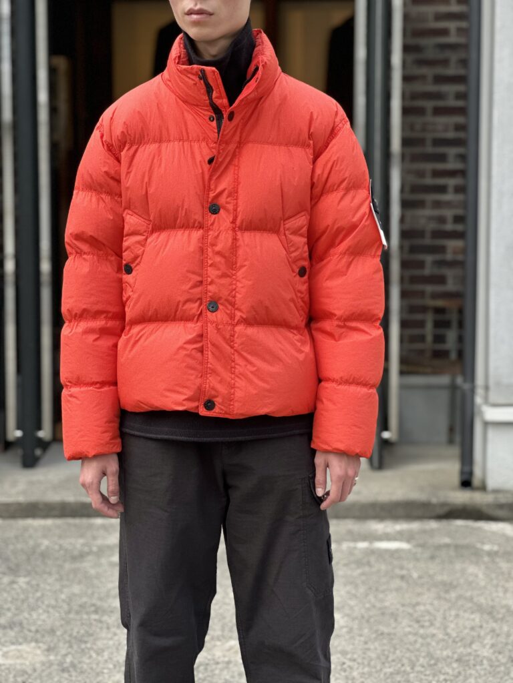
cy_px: 342
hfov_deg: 19.1
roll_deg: +0.0
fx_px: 1521
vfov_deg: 25.3
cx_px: 256
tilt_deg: -4.1
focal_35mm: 77
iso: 80
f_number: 2.8
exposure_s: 1/121
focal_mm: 9
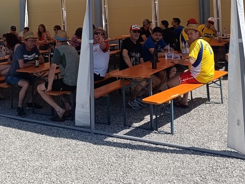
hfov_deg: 39.6
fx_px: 340
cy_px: 12
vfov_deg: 28.9
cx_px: 132
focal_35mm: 48
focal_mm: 6.11
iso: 50
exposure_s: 1/541
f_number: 1.7
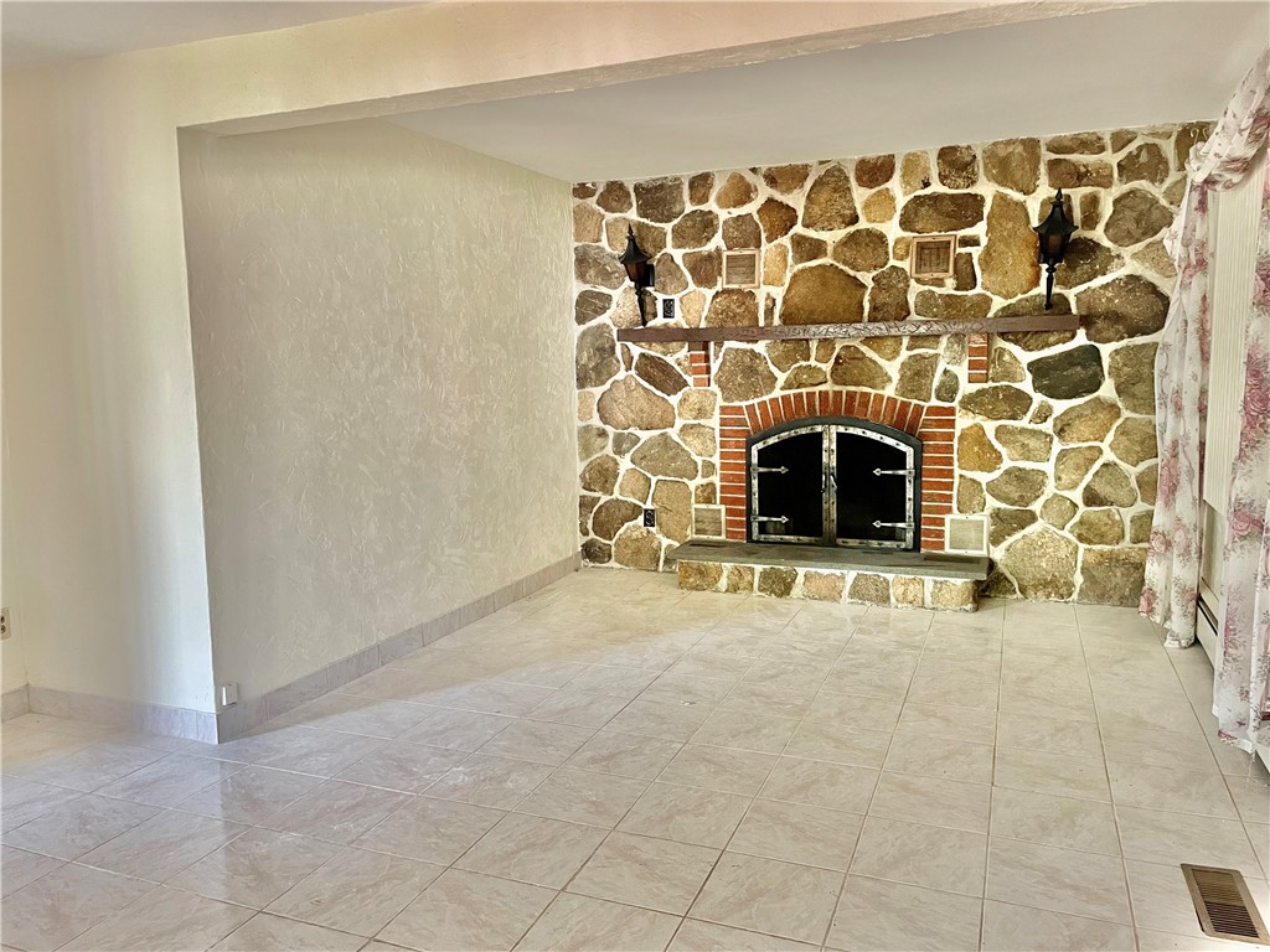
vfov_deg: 53.1
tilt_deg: -7.6
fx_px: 954
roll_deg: +1.4
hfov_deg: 67.3
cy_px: 476
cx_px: 635
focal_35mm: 26
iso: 250
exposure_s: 1/60
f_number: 1.6
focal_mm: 4.2
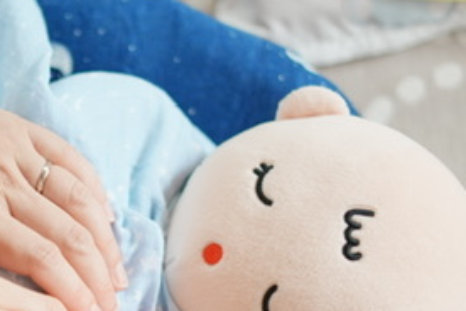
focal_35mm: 116
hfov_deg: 17.3
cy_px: 314
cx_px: 34
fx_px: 1501
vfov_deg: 11.7
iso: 320
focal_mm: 50
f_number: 1.8
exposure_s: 1/125
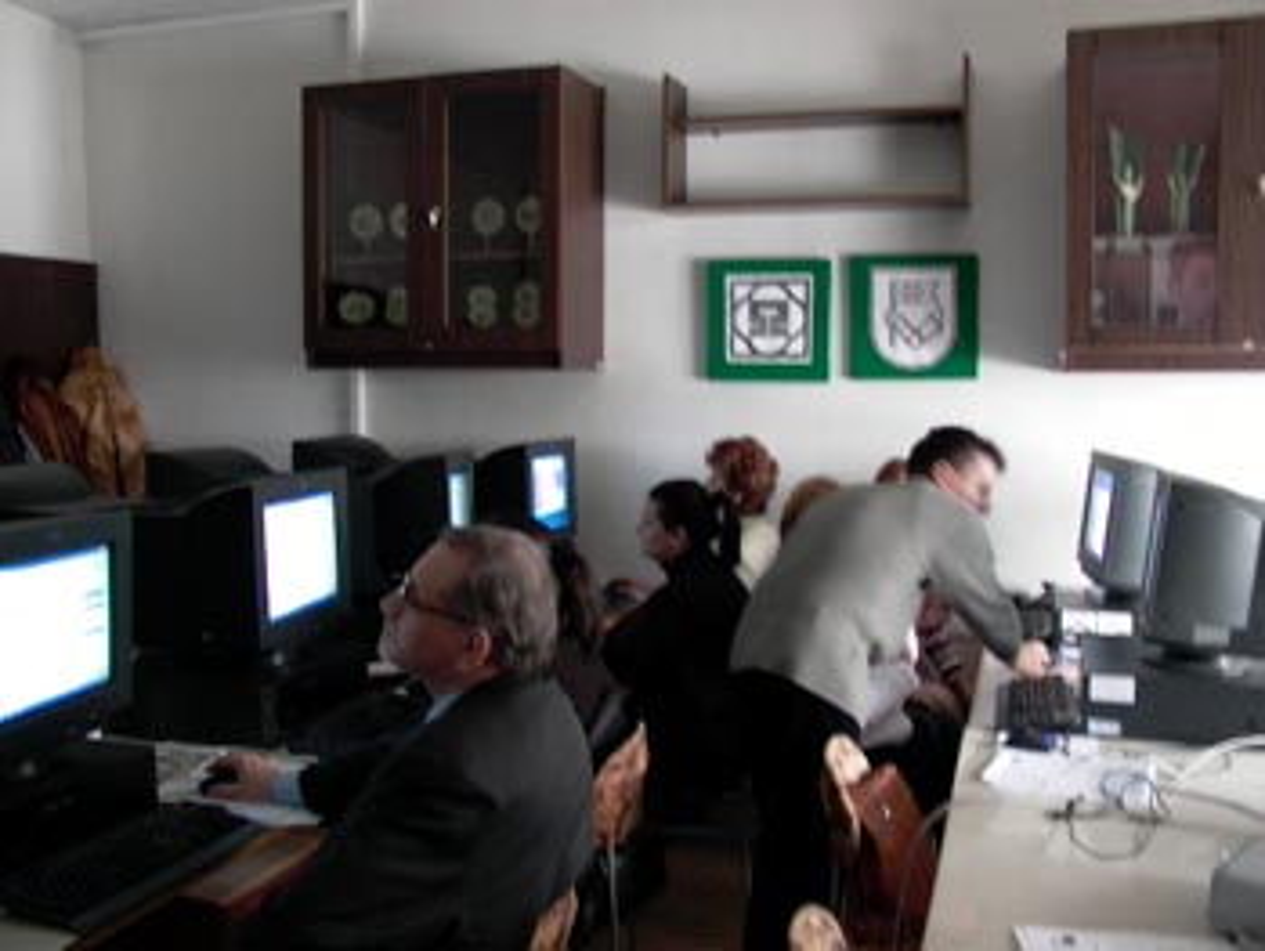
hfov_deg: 55.3
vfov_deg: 43.0
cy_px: 476
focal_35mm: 33
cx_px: 632
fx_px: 1207
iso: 100
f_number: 2.04
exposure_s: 1/8
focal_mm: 7.13
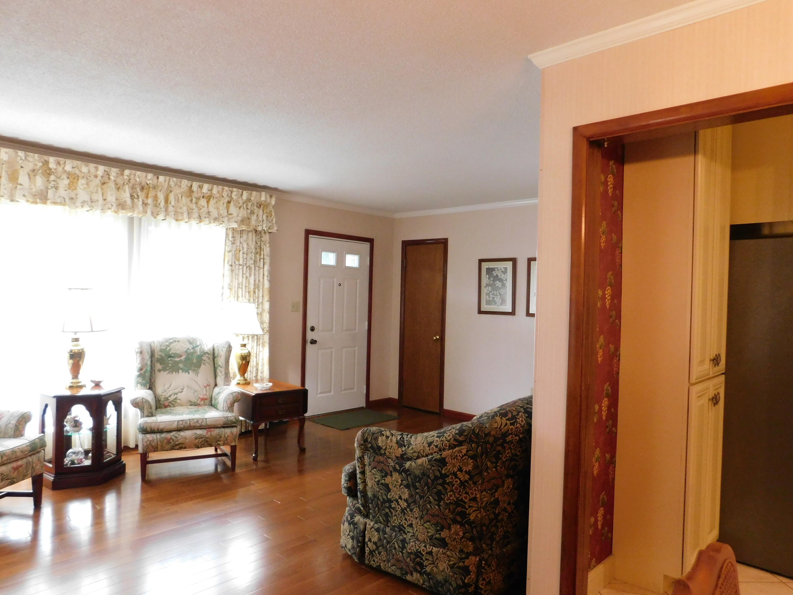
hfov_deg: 71.6
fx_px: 550
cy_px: 309
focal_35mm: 24
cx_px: 406
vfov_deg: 56.8
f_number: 3
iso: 400
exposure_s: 1/30
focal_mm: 4
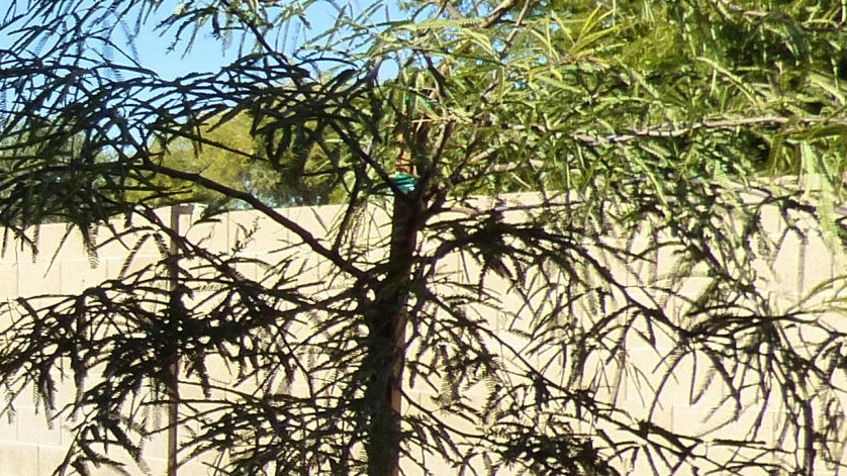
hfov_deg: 22.7
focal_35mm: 78
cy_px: 342
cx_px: -389
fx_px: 1751
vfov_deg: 15.4
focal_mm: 3.58
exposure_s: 1/640
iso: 200
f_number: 3.5
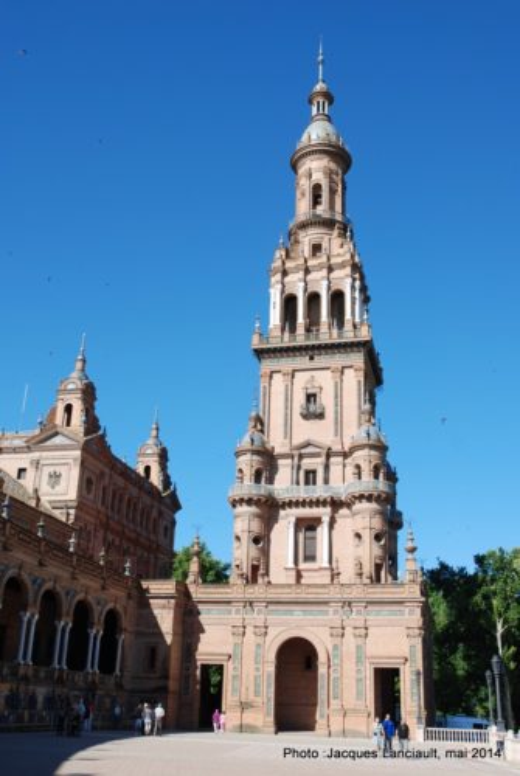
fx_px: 777
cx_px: 260
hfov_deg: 37.0
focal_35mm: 36
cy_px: 388
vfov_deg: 53.1
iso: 100
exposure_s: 1/200
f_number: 7.1
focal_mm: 24
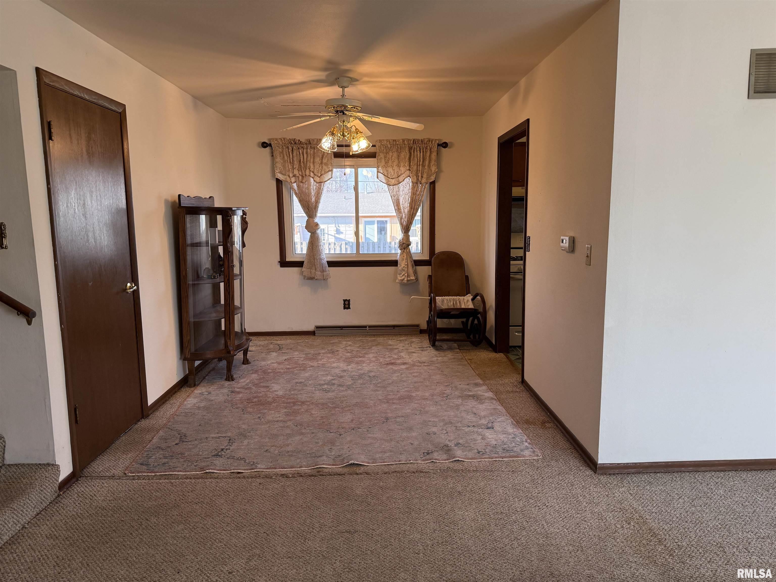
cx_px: 388
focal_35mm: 24
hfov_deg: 71.6
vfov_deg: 56.8
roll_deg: +0.3
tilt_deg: -7.3
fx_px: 538
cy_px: 291
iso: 200
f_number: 1.78
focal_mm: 6.76
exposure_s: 1/198
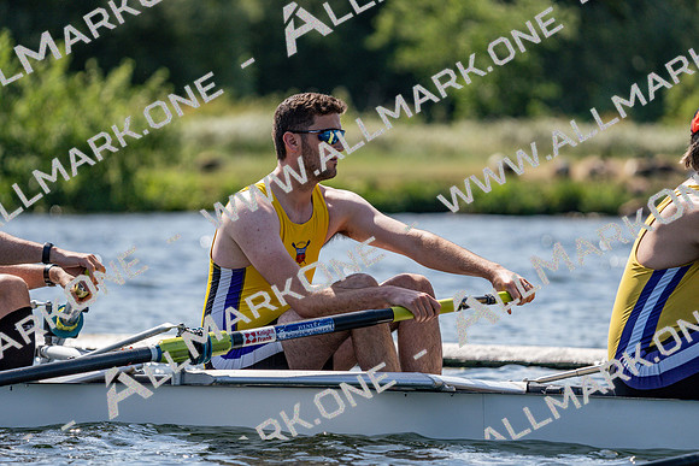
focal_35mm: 359
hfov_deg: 5.7
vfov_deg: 3.8
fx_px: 6972
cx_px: 350
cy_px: 233
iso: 320
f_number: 6.3
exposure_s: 1/2000
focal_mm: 359
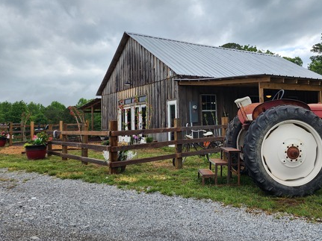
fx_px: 298
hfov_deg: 55.9
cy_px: 105
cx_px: 208
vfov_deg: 44.1
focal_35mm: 32
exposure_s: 1/758
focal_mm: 6.4
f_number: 1.8
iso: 12
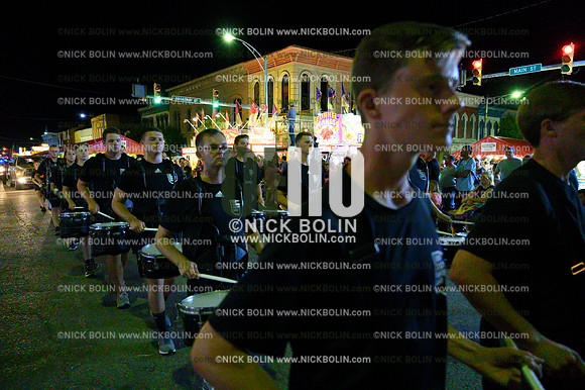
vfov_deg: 53.1
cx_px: 292
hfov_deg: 73.8
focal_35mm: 24
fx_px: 390
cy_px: 195
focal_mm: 24
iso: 32000
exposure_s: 1/400
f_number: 4
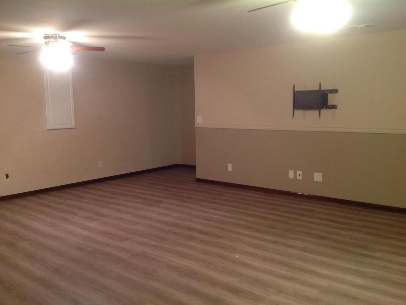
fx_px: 422
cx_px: 206
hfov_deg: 51.3
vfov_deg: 39.7
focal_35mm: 36
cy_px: 155
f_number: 2.4
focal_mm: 4.28
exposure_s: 1/15
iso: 250
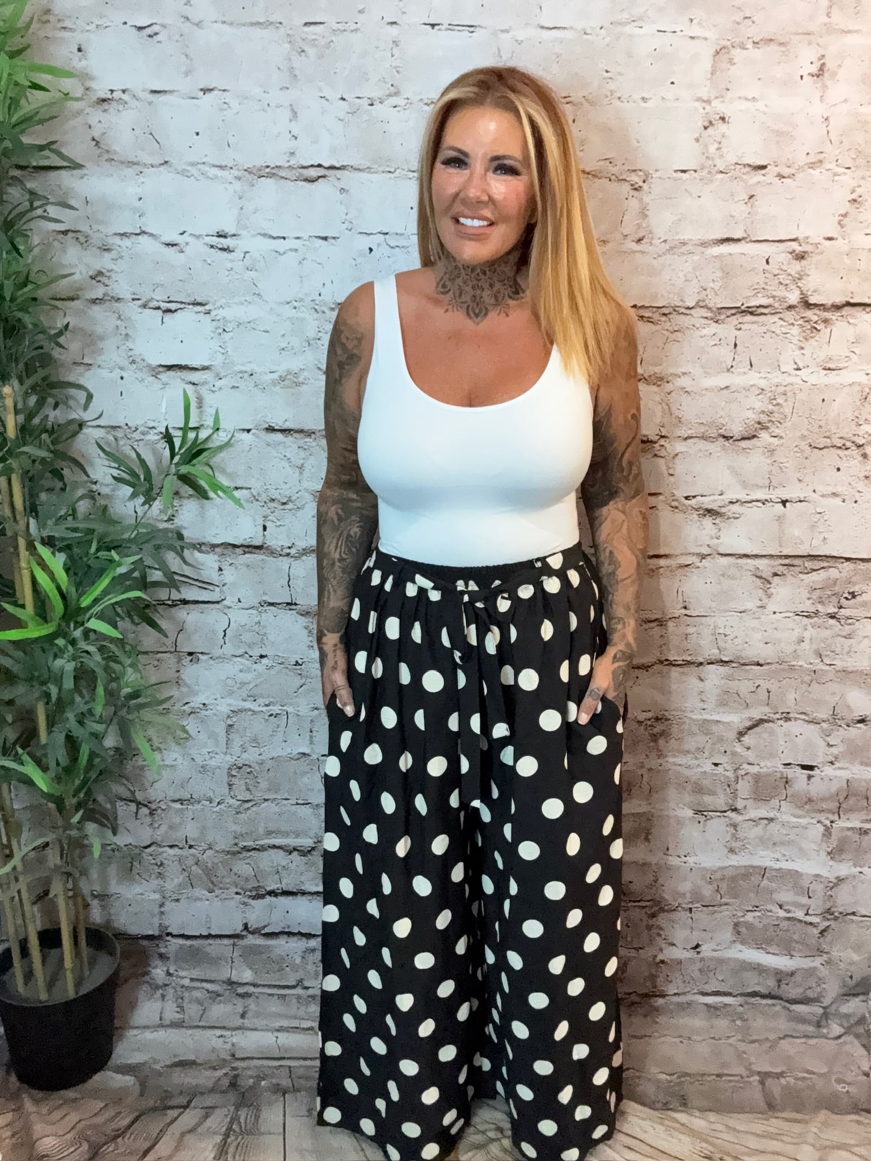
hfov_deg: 46.8
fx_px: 1006
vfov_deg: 60.0
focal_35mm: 30
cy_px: 580
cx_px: 436
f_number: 1.9
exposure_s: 1/50
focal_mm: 2.69
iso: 320
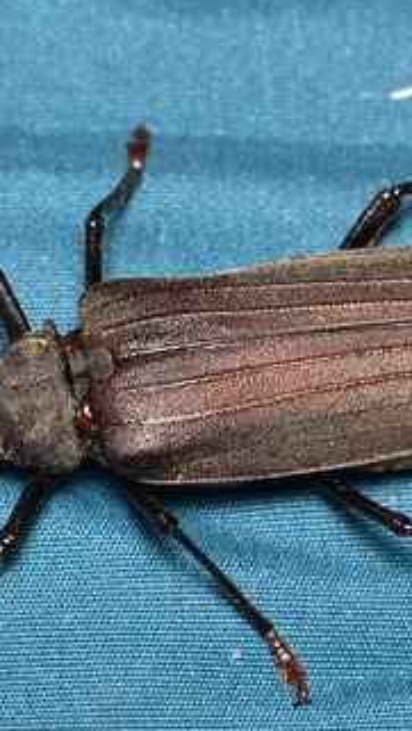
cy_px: 403
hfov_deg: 2.6
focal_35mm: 469
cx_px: 200
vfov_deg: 4.6
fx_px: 9092
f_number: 10
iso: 100
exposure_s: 1/250
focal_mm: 150
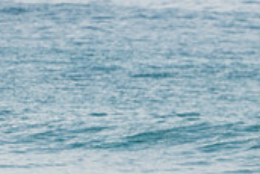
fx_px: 12165
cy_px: 219
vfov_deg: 0.8
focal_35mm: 1683
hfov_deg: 1.2
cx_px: 237
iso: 200
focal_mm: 500
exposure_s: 1/2000
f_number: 5.6
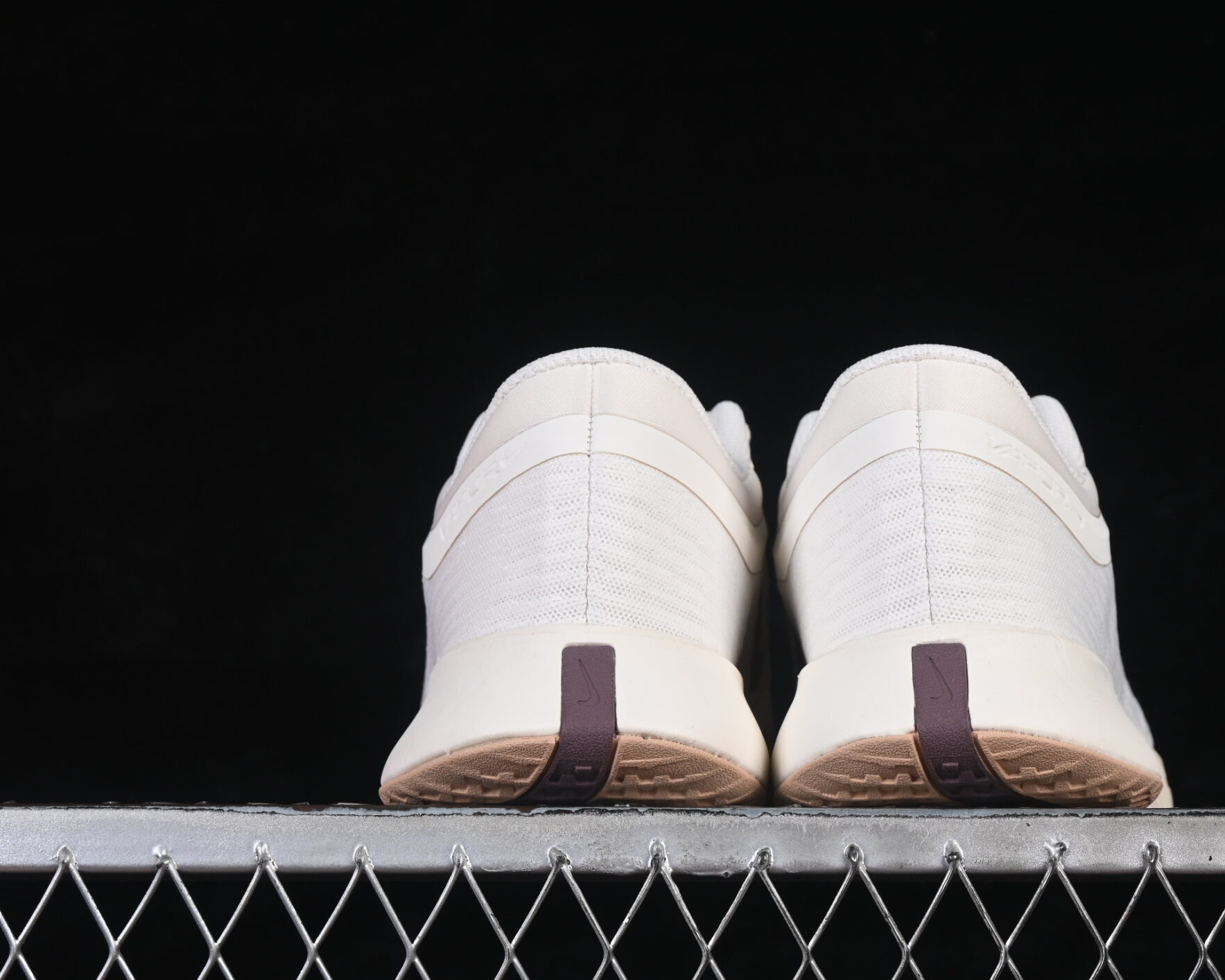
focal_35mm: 102
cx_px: 777
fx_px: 3697
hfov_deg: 18.8
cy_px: 439
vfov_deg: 15.1
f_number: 8
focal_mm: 50
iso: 160
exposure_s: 1/80
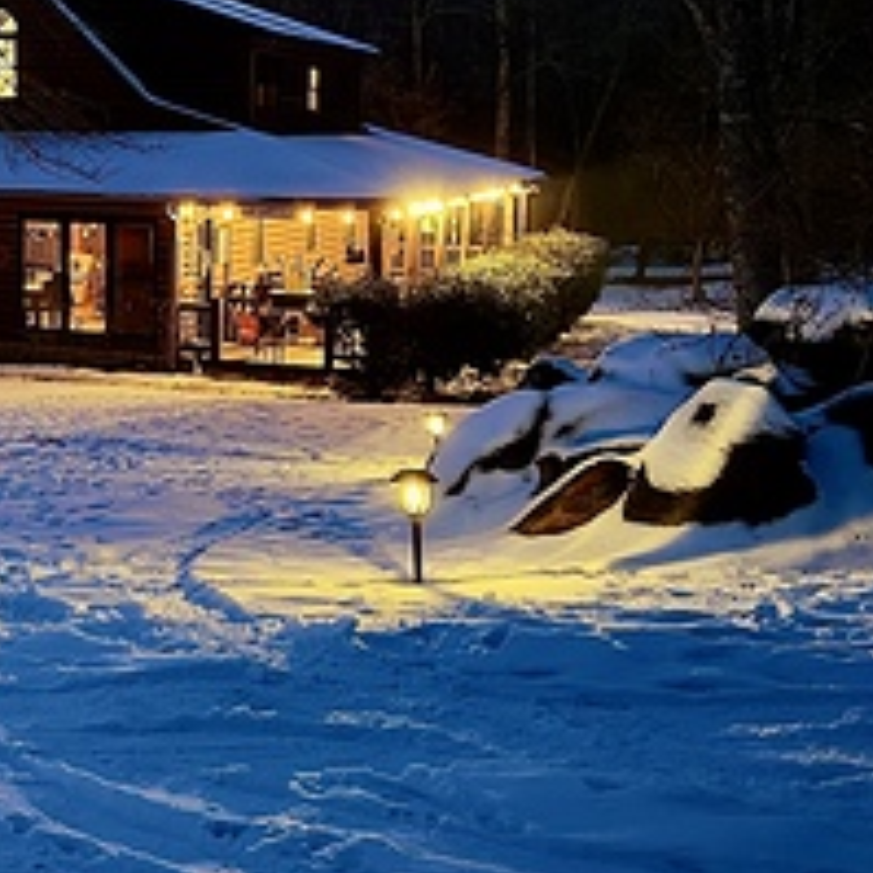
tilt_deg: -1.5
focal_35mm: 64
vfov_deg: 26.2
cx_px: -171
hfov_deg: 24.4
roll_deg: -1.2
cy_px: 136
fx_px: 1826
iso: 1600
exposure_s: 1/9
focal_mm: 6.76
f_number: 1.78
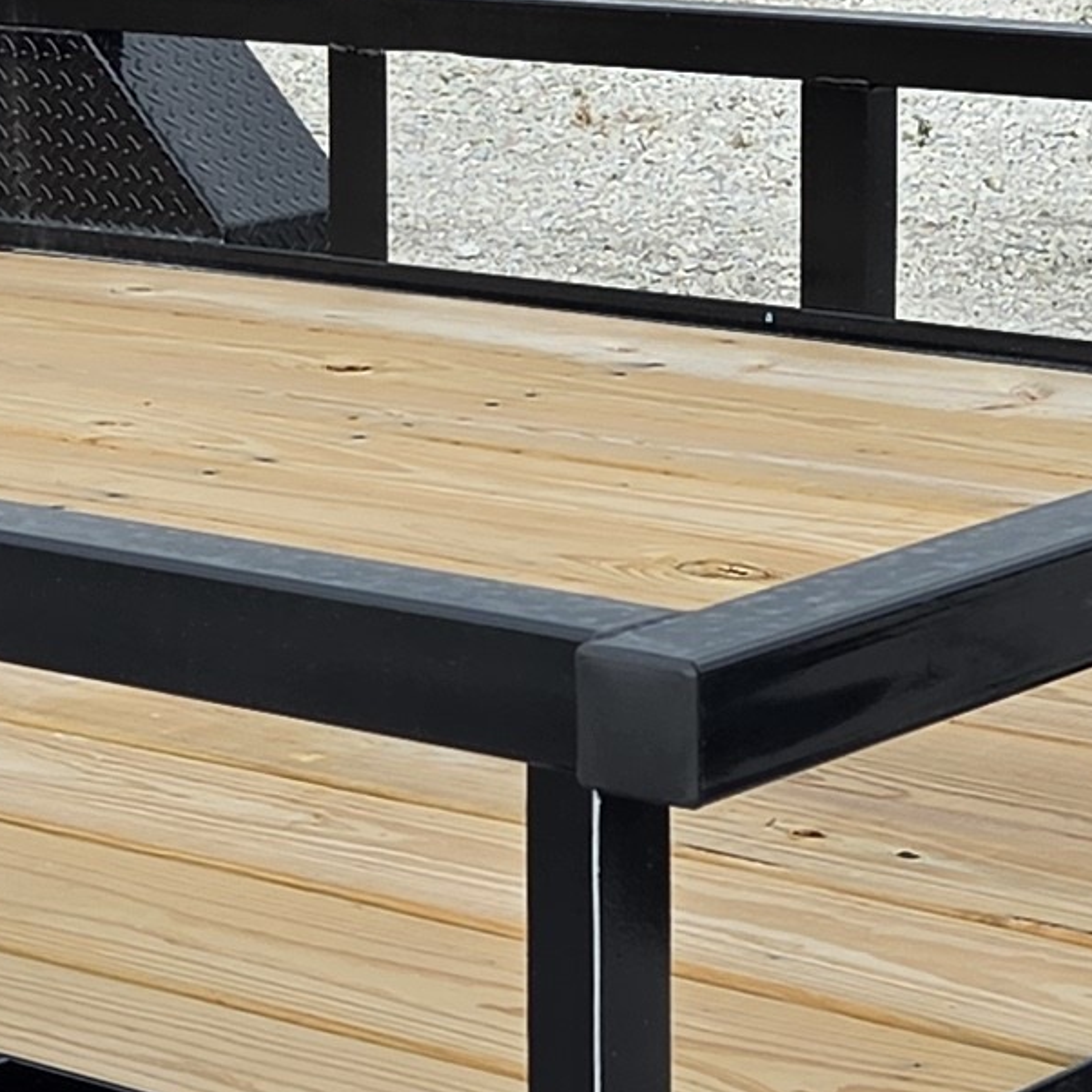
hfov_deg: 12.9
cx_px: 323
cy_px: 430
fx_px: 4818
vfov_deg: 12.9
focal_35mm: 135
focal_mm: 5.4
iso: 80
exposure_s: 1/997
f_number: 1.8
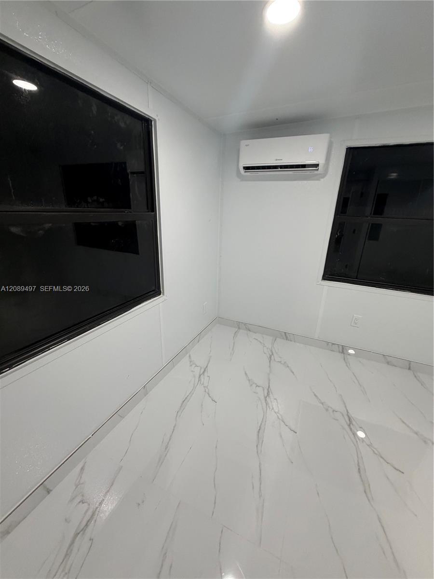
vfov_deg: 102.1
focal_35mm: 14
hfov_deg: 85.7
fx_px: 234
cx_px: 217
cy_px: 290
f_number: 2.2
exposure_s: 1/120
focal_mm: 2.22
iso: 250
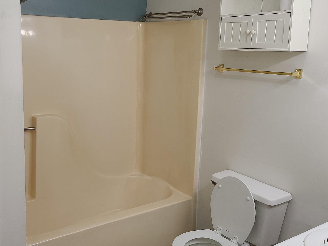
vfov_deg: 35.0
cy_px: 102
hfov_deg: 45.5
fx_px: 388
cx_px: 132
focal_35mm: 41
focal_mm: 5.4
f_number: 1.8
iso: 64
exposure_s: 1/120
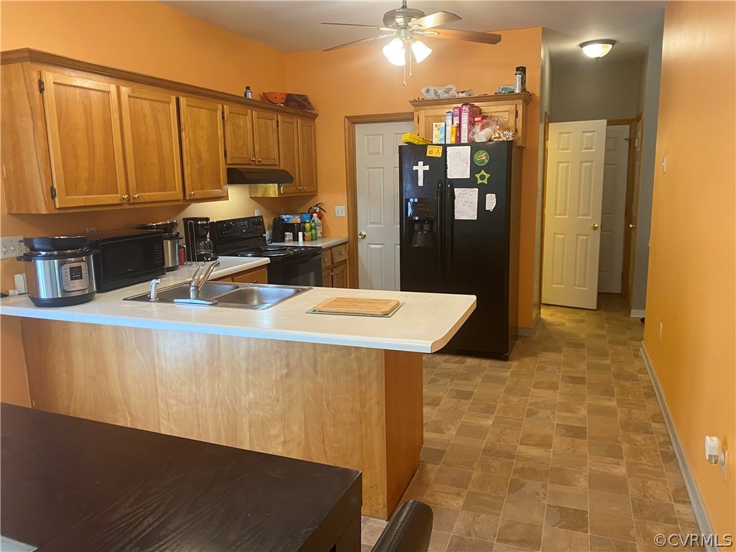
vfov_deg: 53.1
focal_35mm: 26
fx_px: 553
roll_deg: +0.9
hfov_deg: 67.3
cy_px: 276
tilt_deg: -10.2
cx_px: 368
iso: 160
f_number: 1.8
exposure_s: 1/60
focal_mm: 4.25
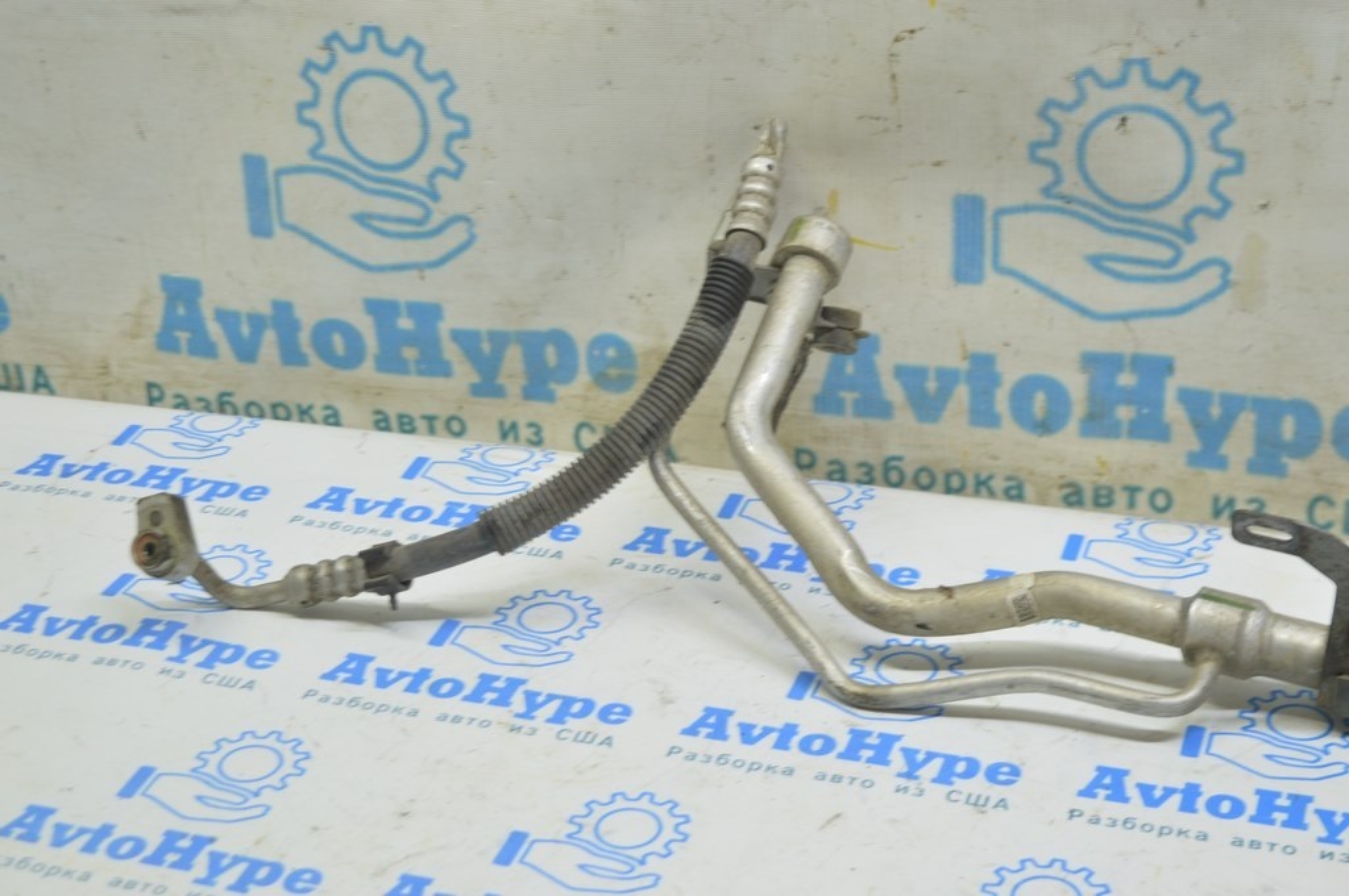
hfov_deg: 29.9
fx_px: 2527
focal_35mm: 68
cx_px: 674
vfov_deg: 20.1
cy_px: 448
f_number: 5.6
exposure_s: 1/20
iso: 400
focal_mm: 45
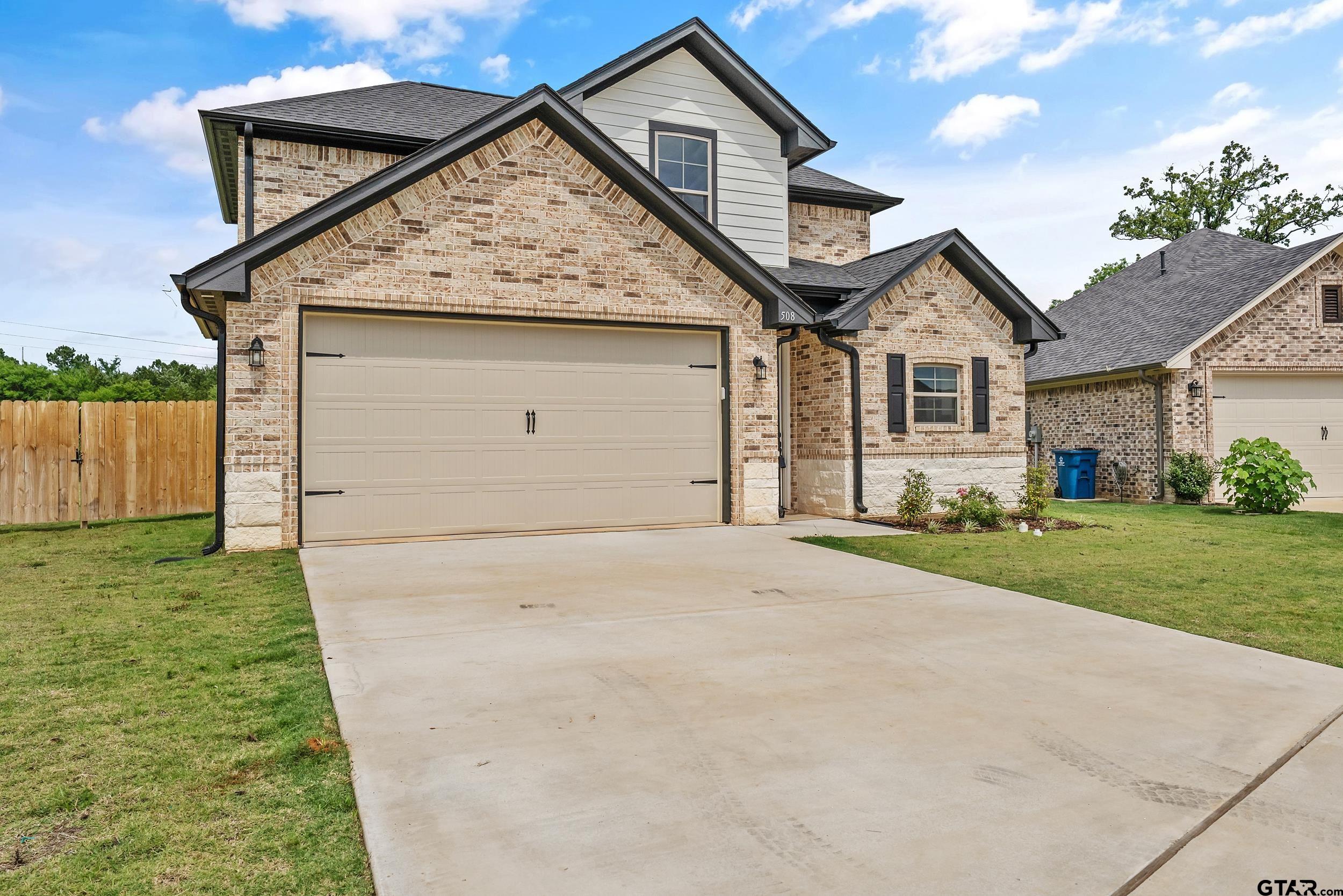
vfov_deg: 55.1
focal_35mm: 23
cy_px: 448
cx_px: 672
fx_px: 858
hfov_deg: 76.1
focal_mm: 23
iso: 800
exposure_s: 1/4000
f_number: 8
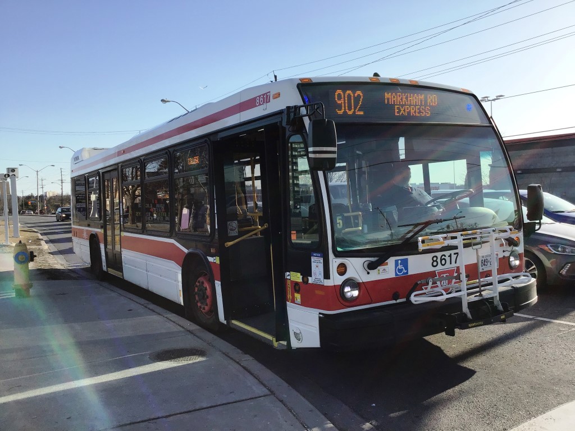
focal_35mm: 31
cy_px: 216
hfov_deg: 58.4
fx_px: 515
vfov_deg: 45.4
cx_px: 288
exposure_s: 1/1164
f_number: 2.4
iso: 25
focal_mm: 3.3
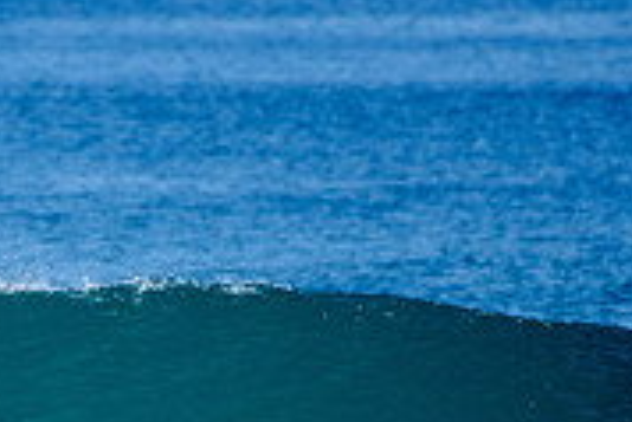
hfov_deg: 1.3
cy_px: 512
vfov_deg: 0.8
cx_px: -135
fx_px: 28621
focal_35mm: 1629
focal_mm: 500
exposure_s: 1/1600
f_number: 5.6
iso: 200
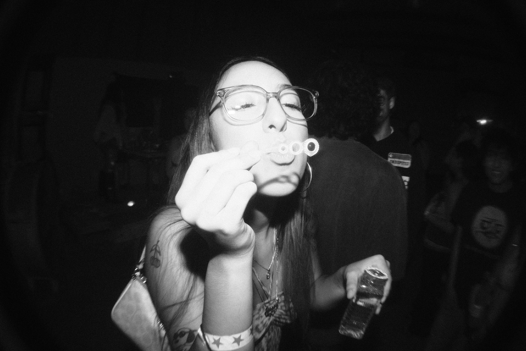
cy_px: 176
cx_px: 263
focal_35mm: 41
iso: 400
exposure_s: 1/8
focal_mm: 27
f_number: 8
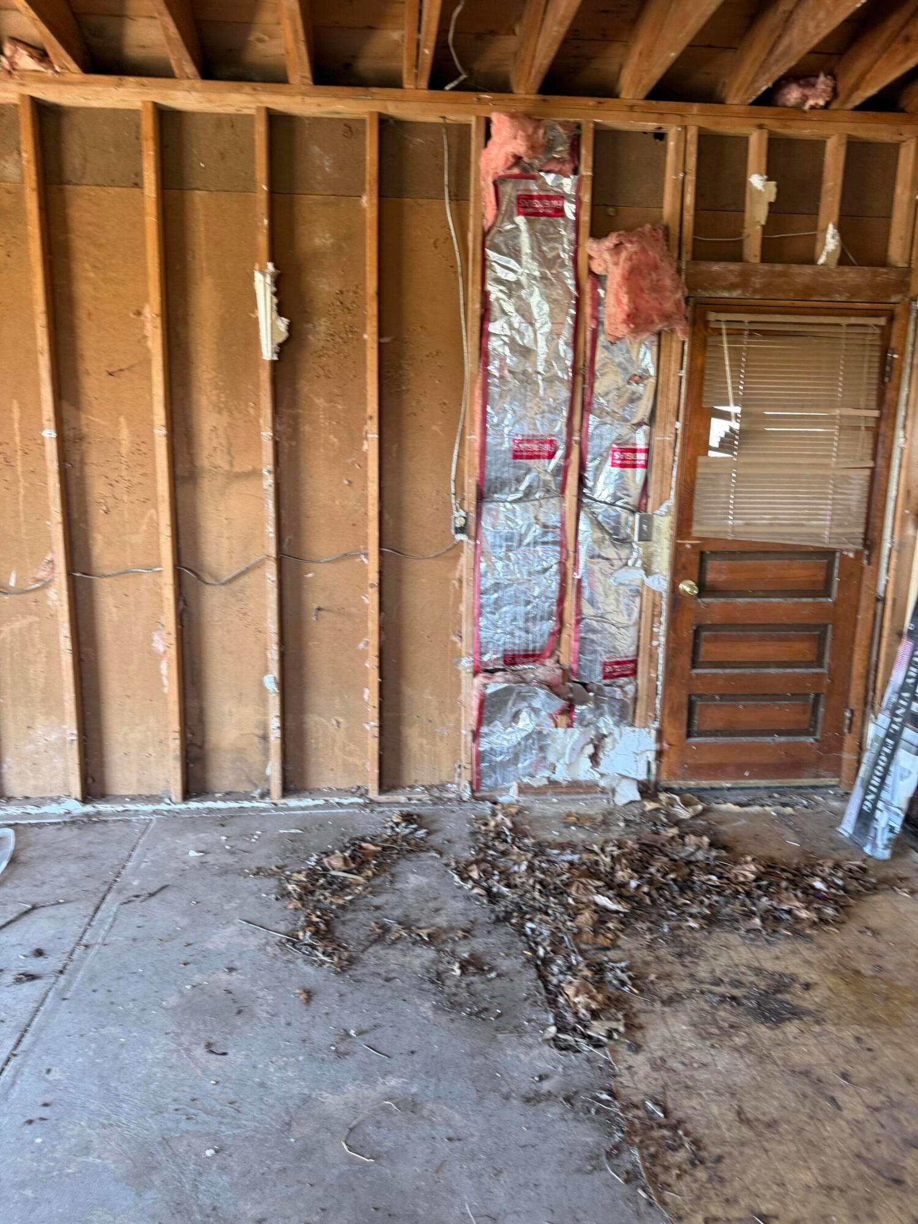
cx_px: 459
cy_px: 612
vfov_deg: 71.6
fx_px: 849
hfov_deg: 56.8
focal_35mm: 24
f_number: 1.78
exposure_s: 1/121
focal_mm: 6.76
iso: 200
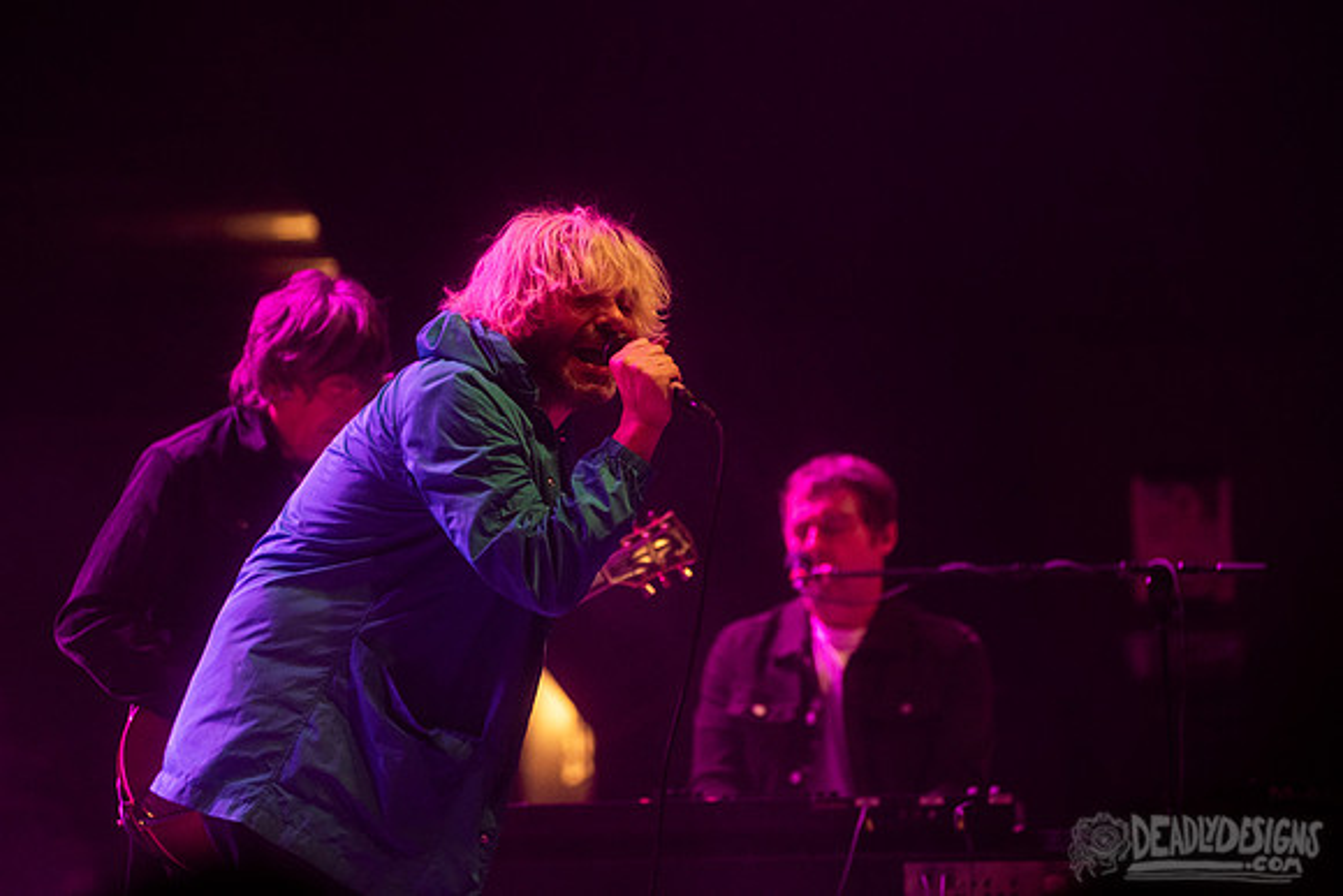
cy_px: 376
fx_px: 8666
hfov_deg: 8.9
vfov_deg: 5.9
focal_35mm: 232
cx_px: 698
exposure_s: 1/125
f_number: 3.2
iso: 2500
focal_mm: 200
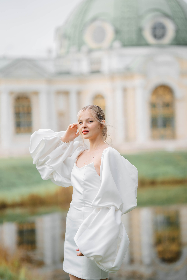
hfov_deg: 16.1
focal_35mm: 85
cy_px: 140
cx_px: 94
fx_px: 662
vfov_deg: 23.9
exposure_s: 1/1600
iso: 100
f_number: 1.6
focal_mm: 85
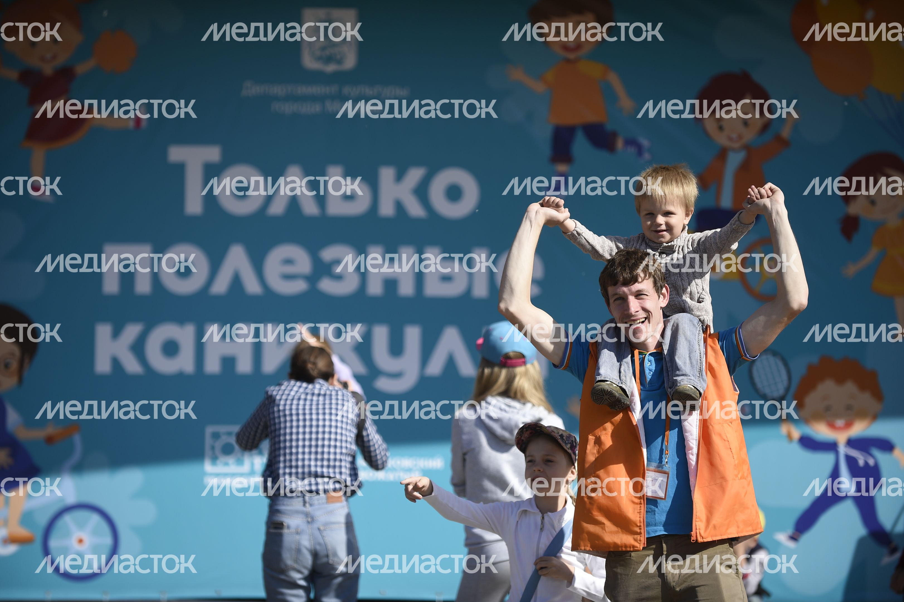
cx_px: 452
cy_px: 301
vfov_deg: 9.8
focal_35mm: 140
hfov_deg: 14.7
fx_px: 3514
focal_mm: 140
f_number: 2.8
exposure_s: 1/2500
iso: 125
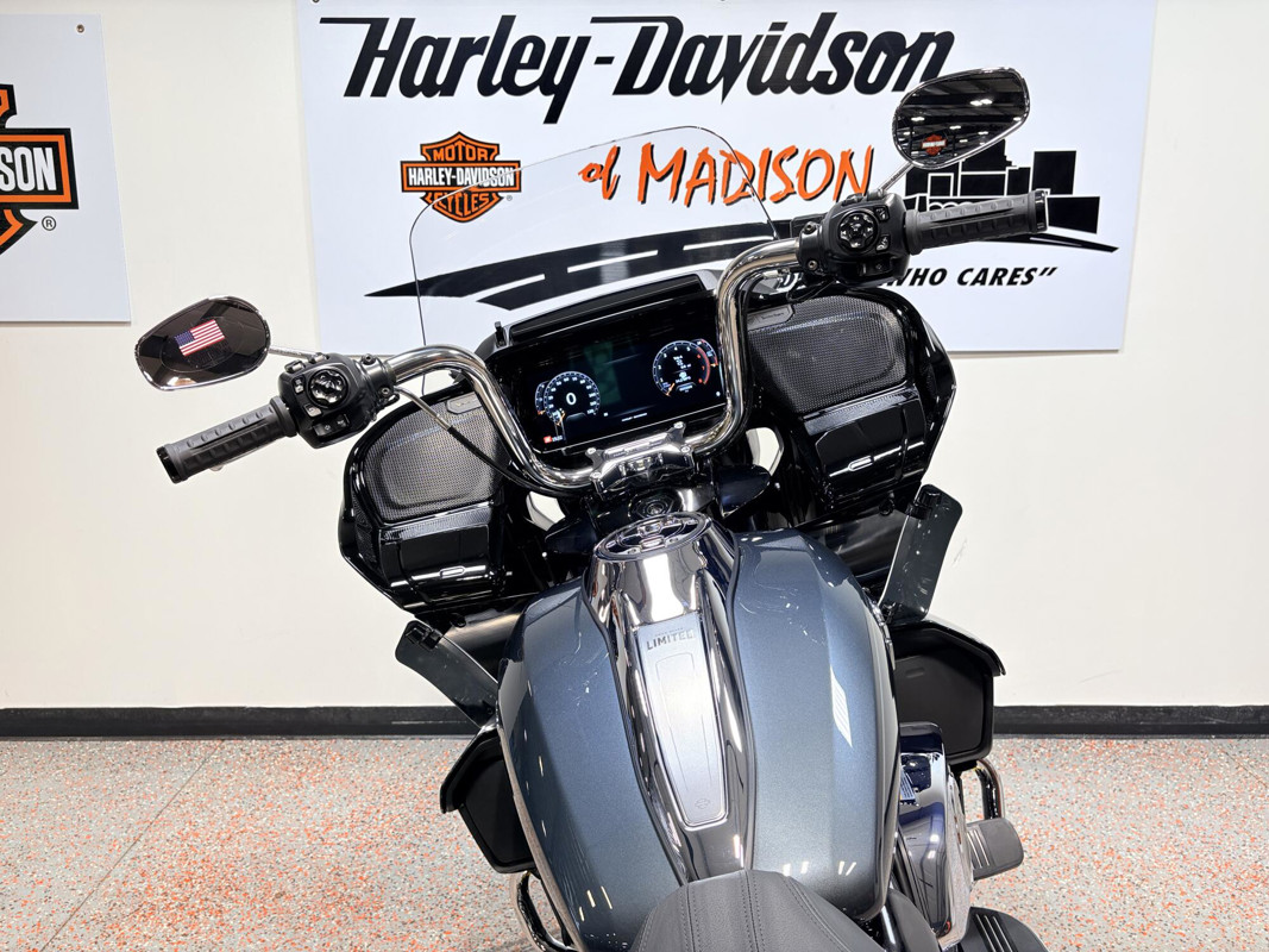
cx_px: 634
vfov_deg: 53.1
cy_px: 476
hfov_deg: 67.3
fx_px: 953
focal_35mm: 26
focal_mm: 5.96
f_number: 1.6
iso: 40
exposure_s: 1/120
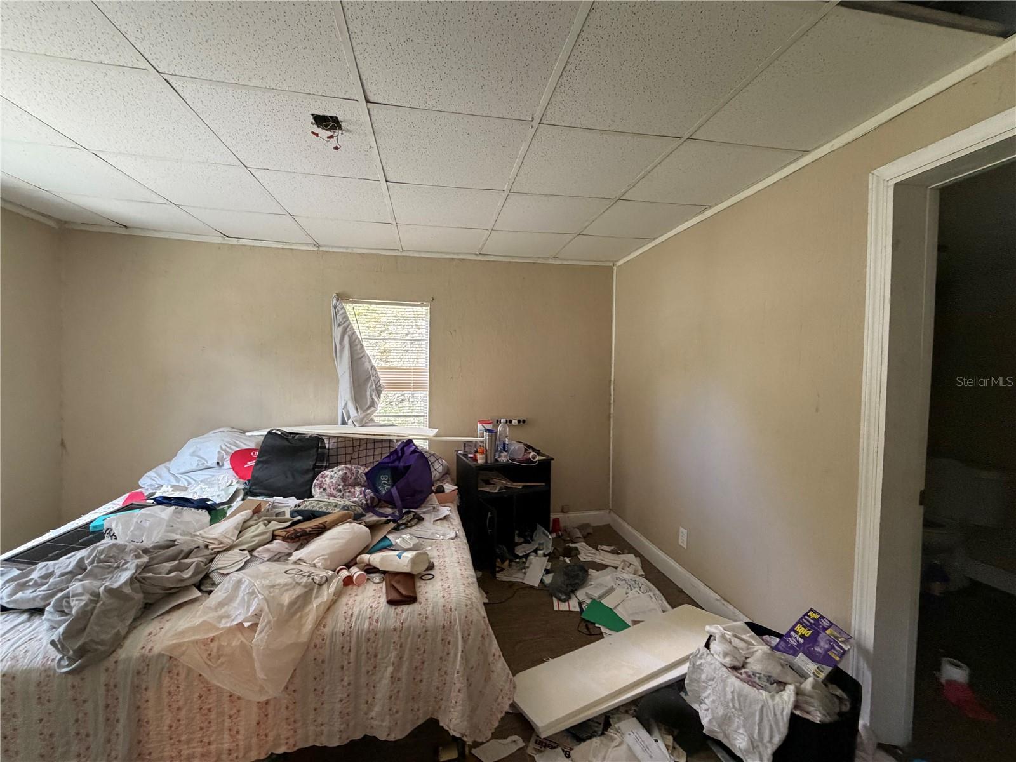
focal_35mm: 14
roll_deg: -0.7
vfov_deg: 85.7
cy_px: 381
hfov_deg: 102.1
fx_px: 411
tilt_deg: -2.2
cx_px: 508
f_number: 2.2
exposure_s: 1/60
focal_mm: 2.22
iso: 320
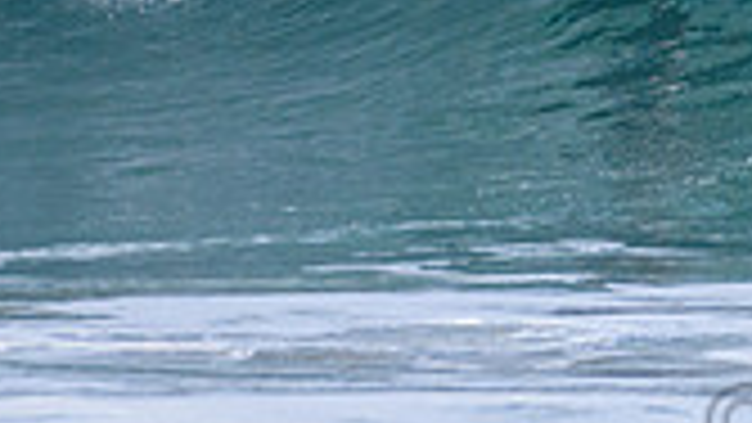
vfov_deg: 0.4
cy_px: -322
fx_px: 54285
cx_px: 1054
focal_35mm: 2722
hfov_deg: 0.8
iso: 560
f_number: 5.6
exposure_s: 1/2000
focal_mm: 500
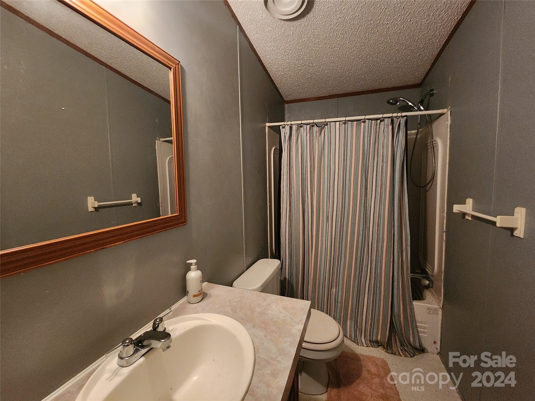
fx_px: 201
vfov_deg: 89.9
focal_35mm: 13
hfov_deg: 106.2
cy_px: 200
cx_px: 268
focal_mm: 2.2
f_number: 2.2
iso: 800
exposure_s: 1/24
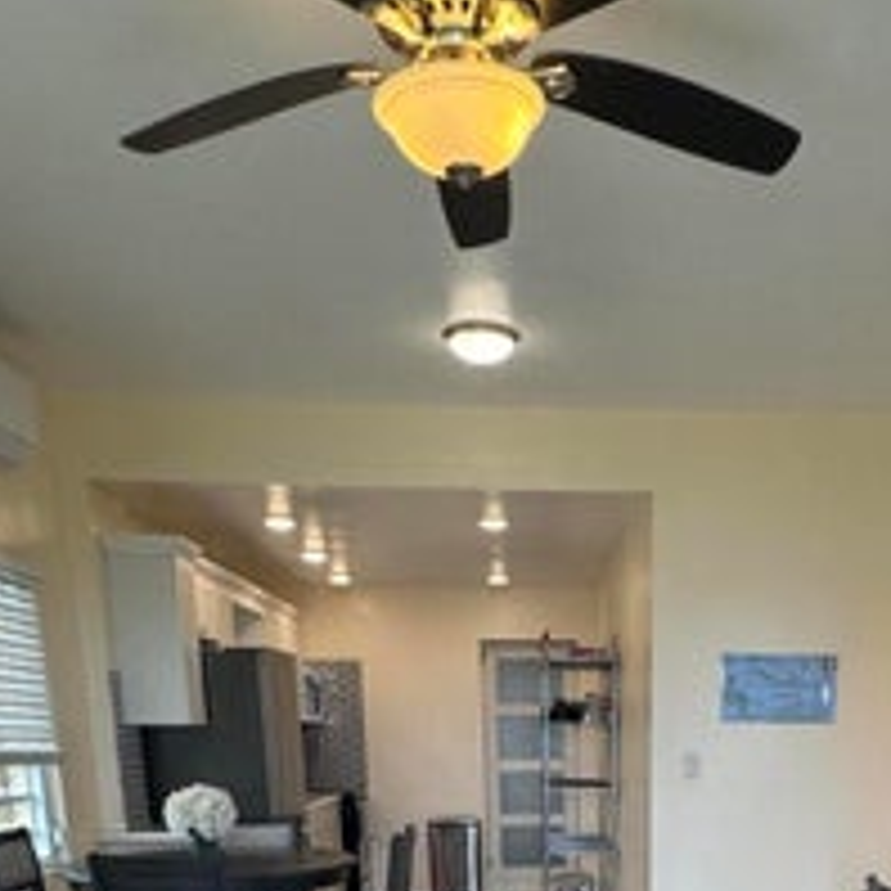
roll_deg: -0.1
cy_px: 1066
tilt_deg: -15.7
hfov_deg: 41.1
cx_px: 621
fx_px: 1165
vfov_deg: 33.9
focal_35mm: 40
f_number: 2.2
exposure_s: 1/120
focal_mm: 2.22
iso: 80
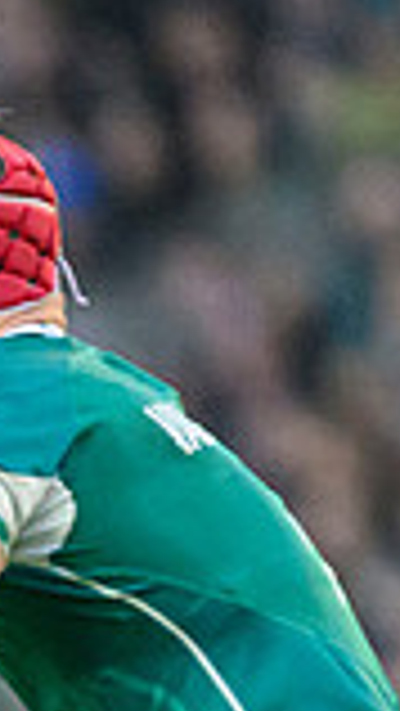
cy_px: 1409
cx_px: -940
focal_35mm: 2924
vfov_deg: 0.7
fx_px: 55076
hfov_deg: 0.4
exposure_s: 1/2000
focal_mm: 400
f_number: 2.8
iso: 6400
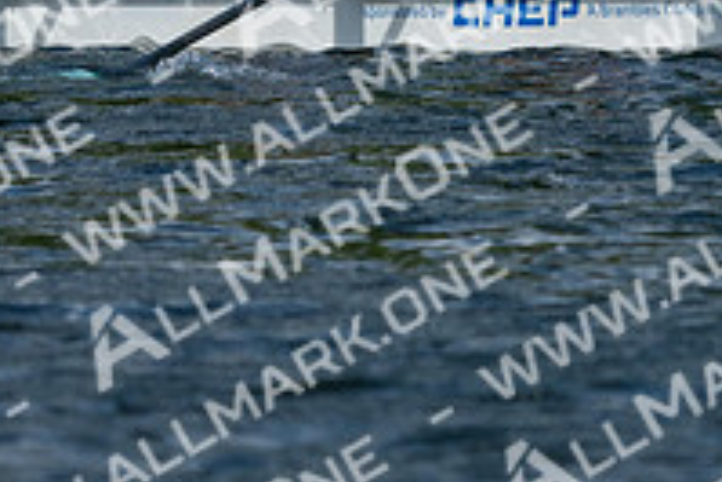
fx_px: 15233
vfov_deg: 1.8
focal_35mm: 759
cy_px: -63
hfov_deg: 2.7
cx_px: 715
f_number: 5.6
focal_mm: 260
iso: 220
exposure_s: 1/1250
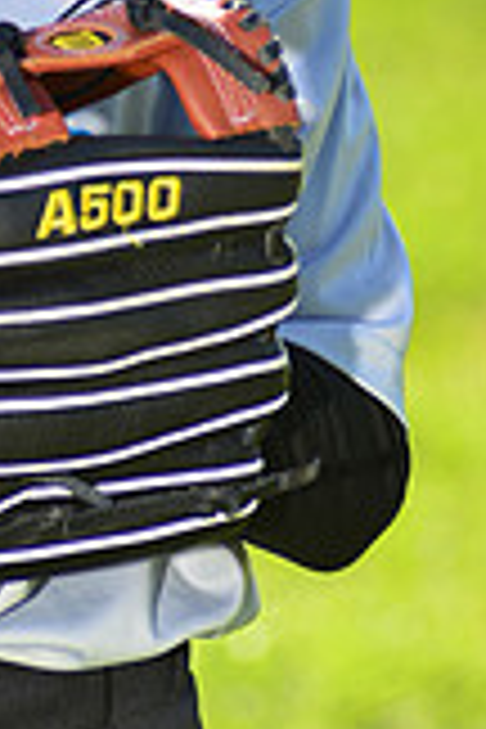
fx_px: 12311
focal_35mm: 608
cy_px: -288
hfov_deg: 2.3
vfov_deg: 3.4
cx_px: 2
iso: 100
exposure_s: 1/250
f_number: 5
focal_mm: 170
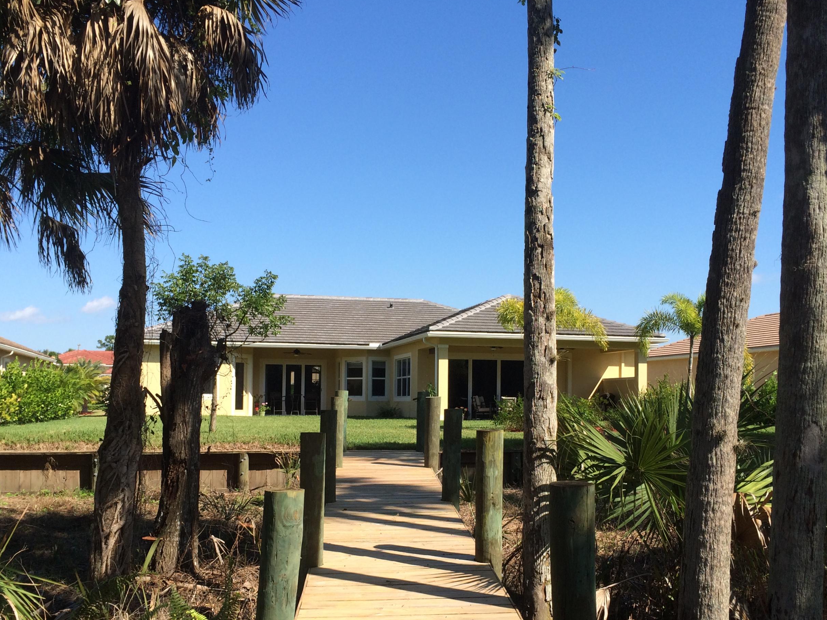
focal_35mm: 36
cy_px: 380
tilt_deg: +0.4
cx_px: 403
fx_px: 860
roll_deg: +0.2
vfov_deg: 39.4
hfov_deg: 51.3
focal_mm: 4.15
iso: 32
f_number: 2.2
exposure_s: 1/1520
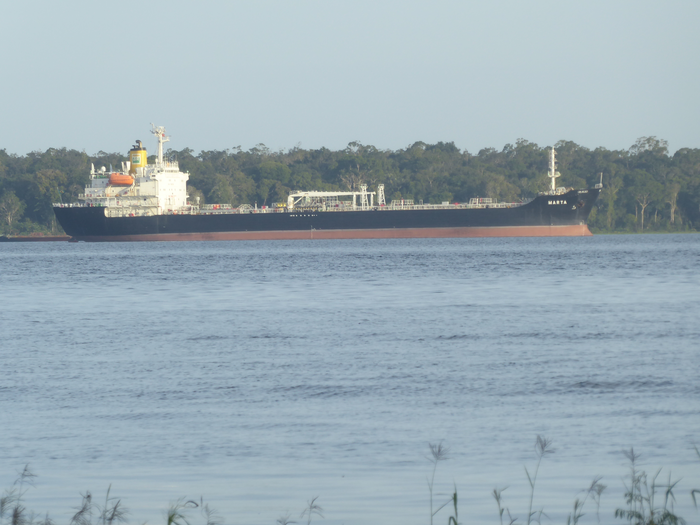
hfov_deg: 4.1
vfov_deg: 3.1
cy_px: 262
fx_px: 9686
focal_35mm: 479
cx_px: 350
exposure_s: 1/125
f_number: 6
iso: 80
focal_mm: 77.3
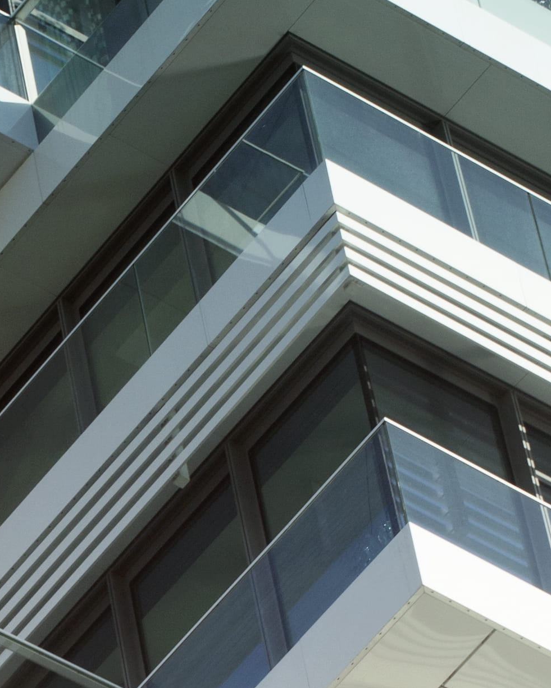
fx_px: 7032
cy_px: 915
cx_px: 12
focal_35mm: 345
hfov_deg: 4.5
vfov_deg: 5.6
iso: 100
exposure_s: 1/200
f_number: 7.1
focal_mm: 50
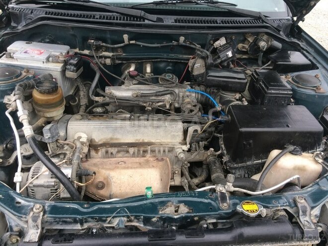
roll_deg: -5.5
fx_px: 275
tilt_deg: -40.9
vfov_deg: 48.2
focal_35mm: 29
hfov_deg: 61.7
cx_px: 164
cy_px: 123
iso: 64
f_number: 2.2
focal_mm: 4.15
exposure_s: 1/100
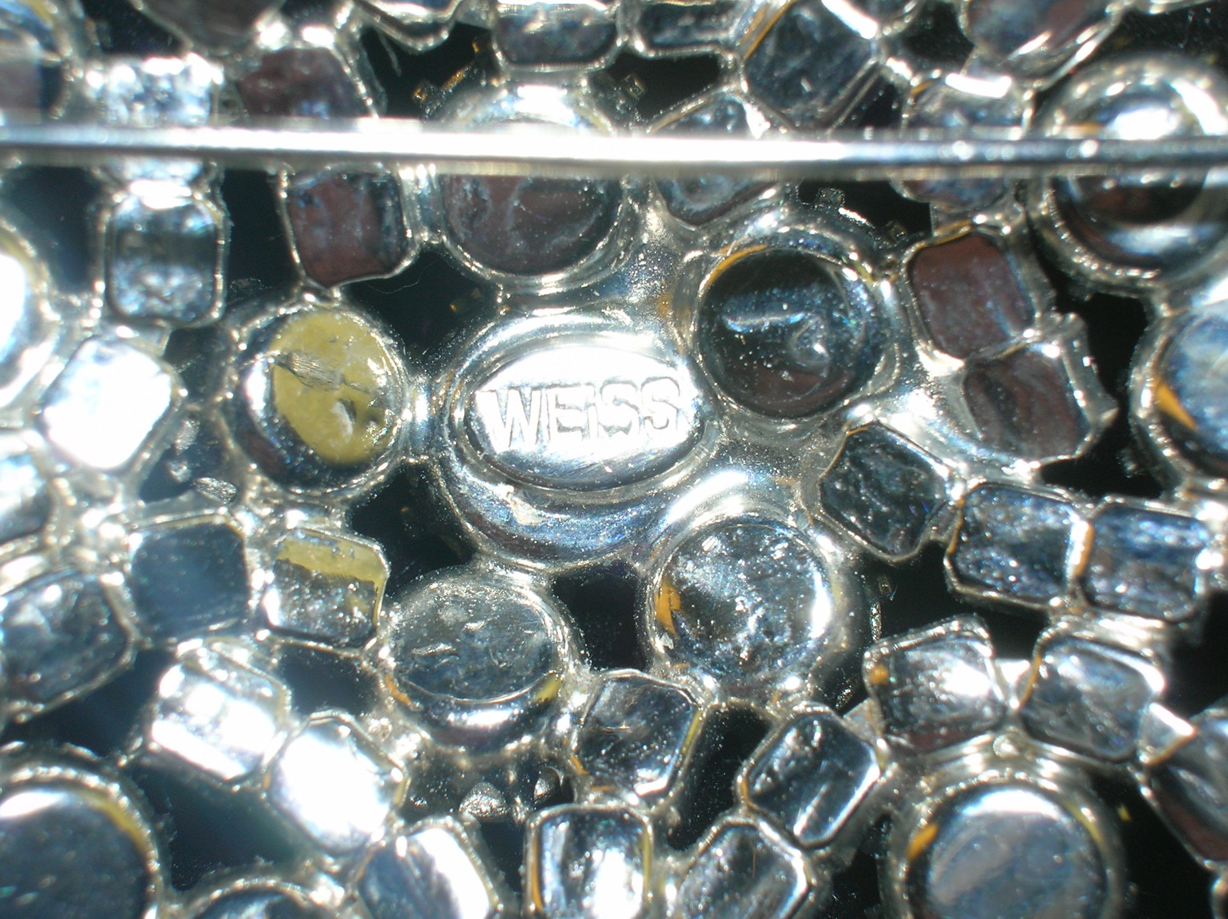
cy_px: 460
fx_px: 2339
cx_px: 614
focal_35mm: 66
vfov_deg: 22.2
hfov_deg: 29.4
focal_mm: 11
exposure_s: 1/60.1
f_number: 6.4
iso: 50
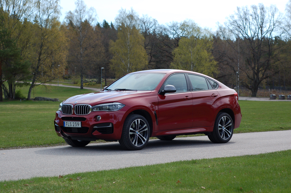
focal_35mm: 75
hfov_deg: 27.0
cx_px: 146
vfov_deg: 18.1
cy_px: 96
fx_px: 606
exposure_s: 1/1000
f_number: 4.5
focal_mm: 50
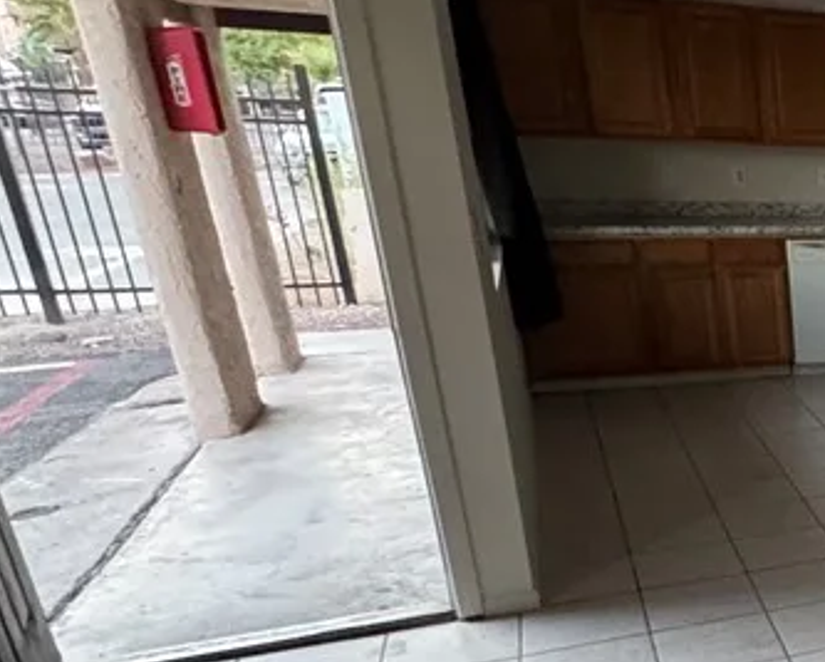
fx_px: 1026
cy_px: 483
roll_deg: -3.2
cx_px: 1199
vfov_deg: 35.1
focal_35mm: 42
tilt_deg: -18.7
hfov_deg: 29.4
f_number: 2.2
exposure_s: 1/60
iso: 1250
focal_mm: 2.22
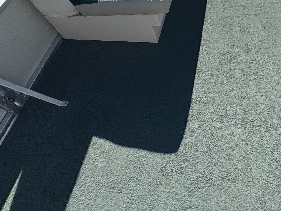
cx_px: 241
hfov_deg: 50.5
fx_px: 268
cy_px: -36
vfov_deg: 35.0
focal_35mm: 33
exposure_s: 1/2415
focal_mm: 2.22
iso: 50
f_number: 2.2
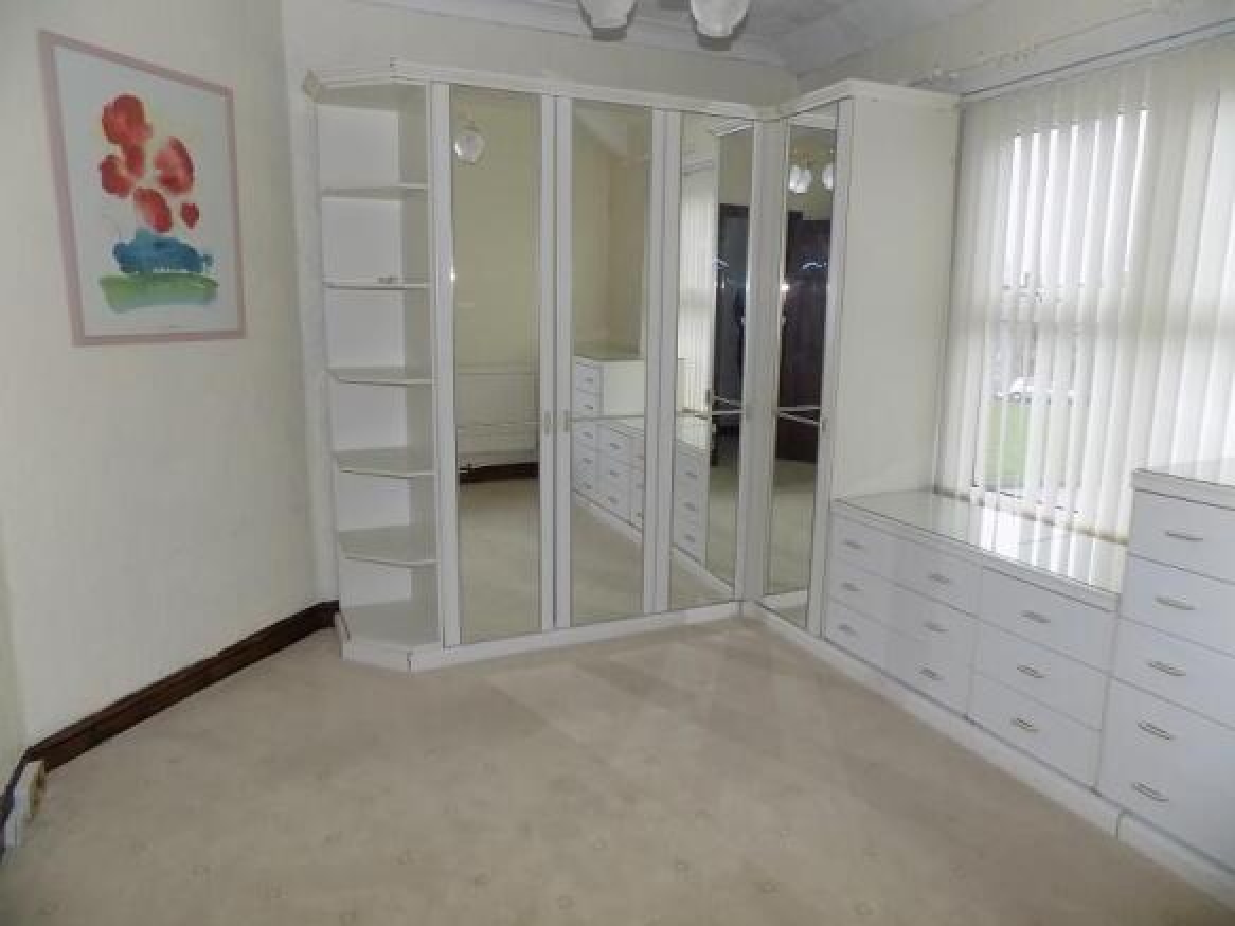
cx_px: 618
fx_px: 820
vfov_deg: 58.9
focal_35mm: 23
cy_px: 463
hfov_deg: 73.9
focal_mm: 4
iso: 200
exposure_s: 1/30
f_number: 3.1
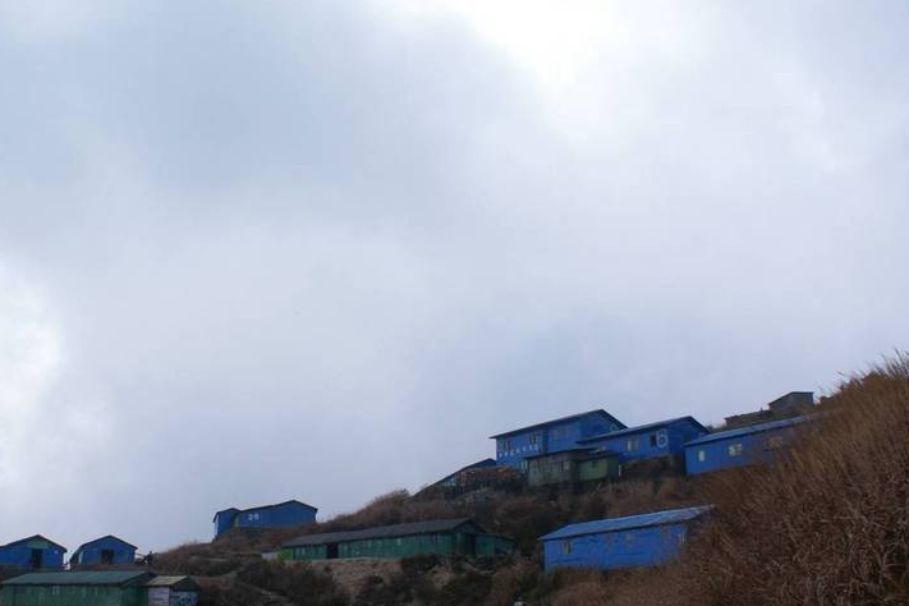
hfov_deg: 46.7
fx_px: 1035
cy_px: 380
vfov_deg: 32.5
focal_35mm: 41
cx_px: 307
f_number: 10
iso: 100
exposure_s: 1/200
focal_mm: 18
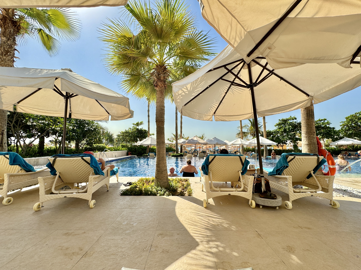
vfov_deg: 85.7
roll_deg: -0.4
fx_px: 146
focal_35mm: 14
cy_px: 135
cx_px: 180
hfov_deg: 102.1
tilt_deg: +4.0
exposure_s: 1/1323
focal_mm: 2.22
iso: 50
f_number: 2.2
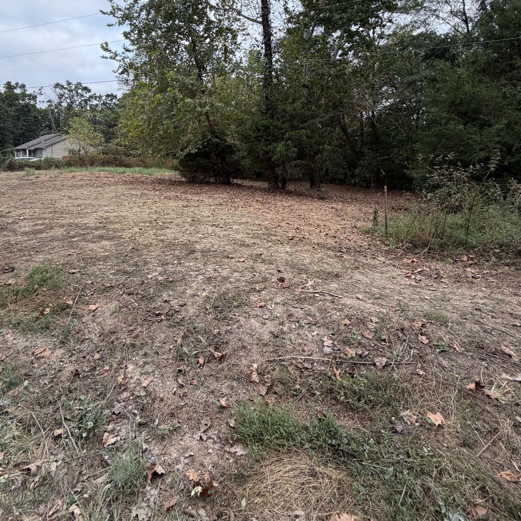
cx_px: 243
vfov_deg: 77.5
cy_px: 164
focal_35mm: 18
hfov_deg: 80.6
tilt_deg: -1.5
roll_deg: +0.1
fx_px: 307
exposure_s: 1/121
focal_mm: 2.22
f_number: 2.2
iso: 160
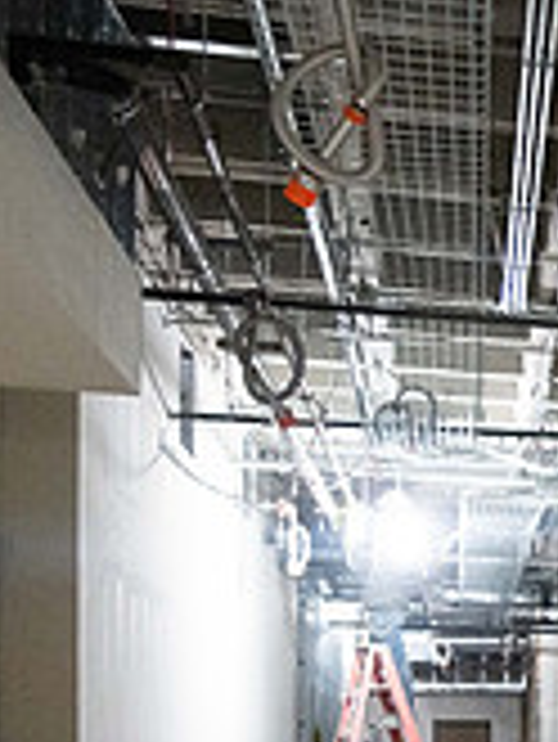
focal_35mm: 92
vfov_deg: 20.3
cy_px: 821
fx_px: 1975
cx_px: 1197
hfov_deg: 13.3
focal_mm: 27
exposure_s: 1/250
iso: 2500
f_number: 4
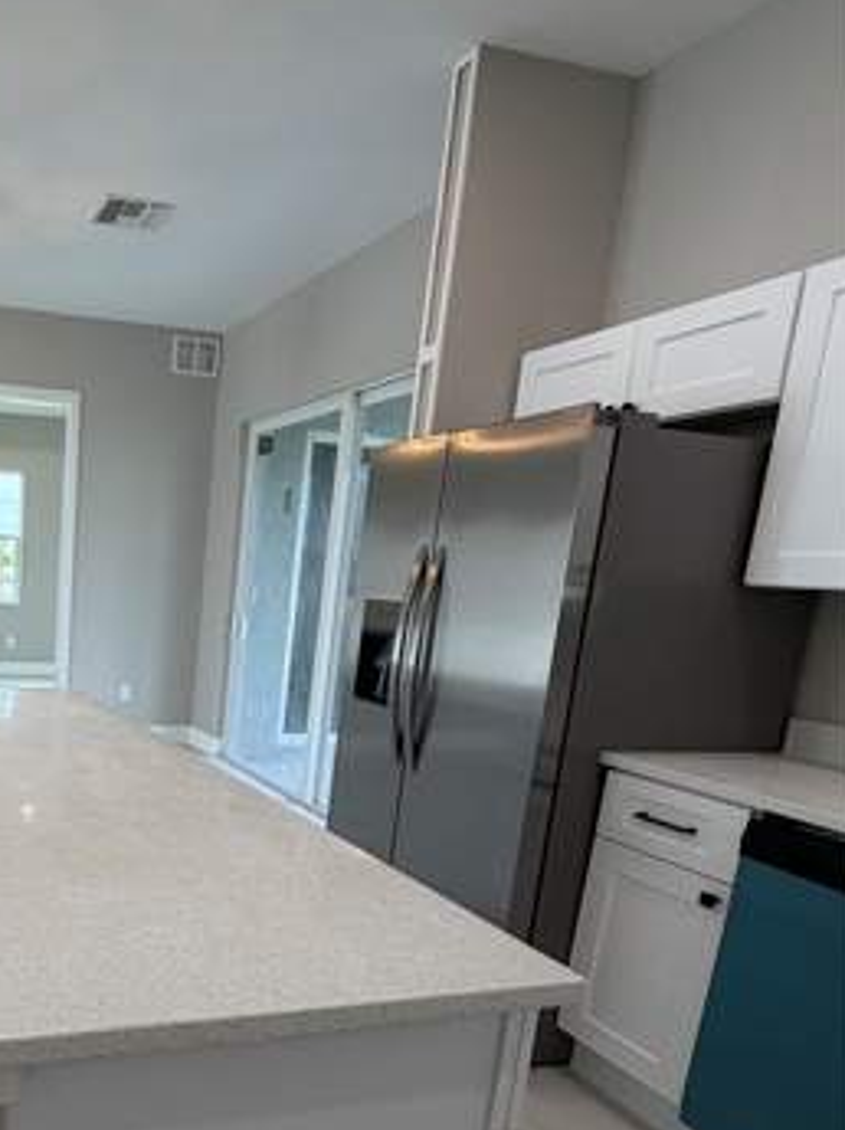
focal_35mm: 26
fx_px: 848
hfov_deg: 47.2
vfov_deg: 65.8
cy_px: 744
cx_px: 72
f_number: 2.2
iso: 100
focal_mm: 2.22
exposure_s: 1/120
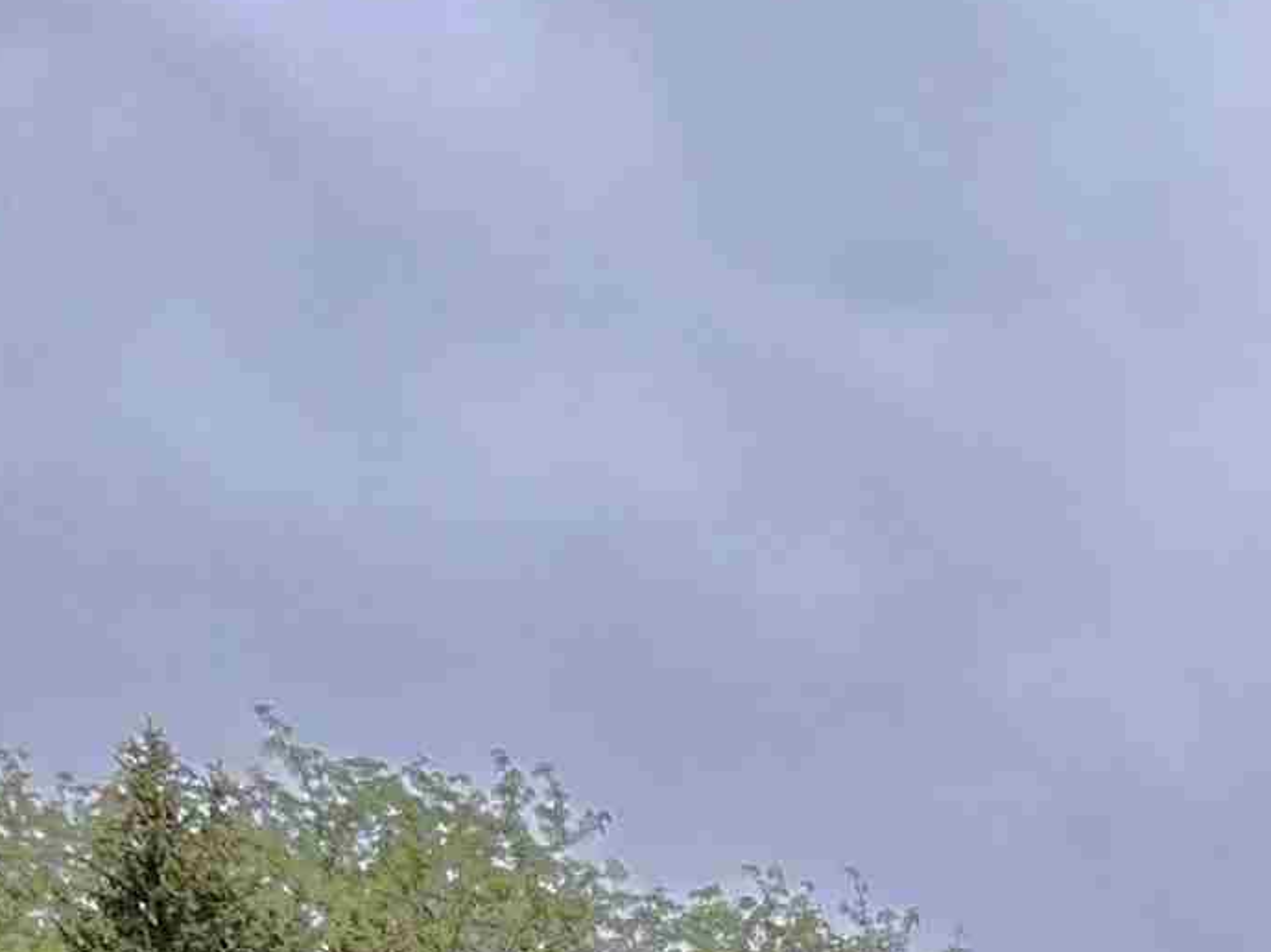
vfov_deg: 11.6
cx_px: 2424
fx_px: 4257
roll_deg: -0.3
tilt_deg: +2.6
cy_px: 1863
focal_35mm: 116
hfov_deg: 14.5
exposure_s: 1/550
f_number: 1.6
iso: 50
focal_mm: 5.1
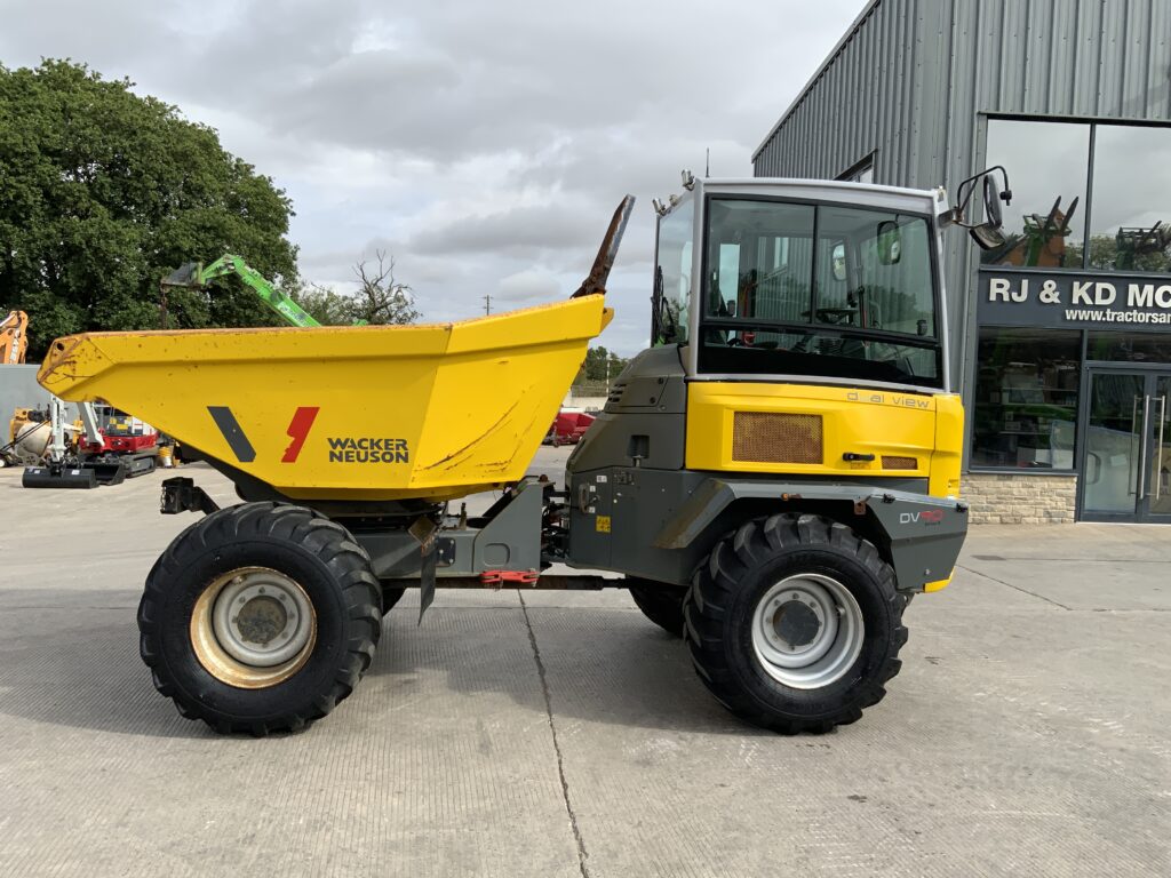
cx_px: 586
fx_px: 981
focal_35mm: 29
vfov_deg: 48.2
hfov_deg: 61.7
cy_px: 439
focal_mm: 3
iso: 16
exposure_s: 1/1848
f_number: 1.8
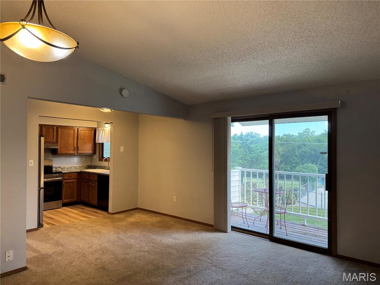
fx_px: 263
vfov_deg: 56.8
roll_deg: +0.2
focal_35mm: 24
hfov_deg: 71.6
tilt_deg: +1.0
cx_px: 190
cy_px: 142
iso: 80
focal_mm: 6.76
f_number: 1.78
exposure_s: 1/120
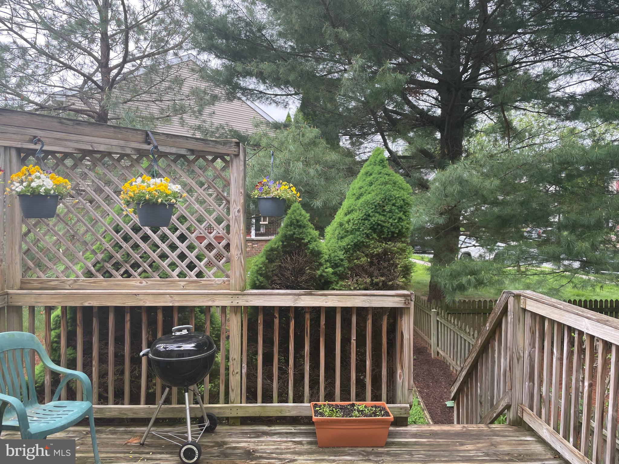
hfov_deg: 67.3
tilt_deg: -3.4
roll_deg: -0.5
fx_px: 465
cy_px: 232
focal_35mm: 26
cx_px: 310
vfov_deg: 53.1
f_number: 1.6
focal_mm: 4.2
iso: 32
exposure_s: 1/204
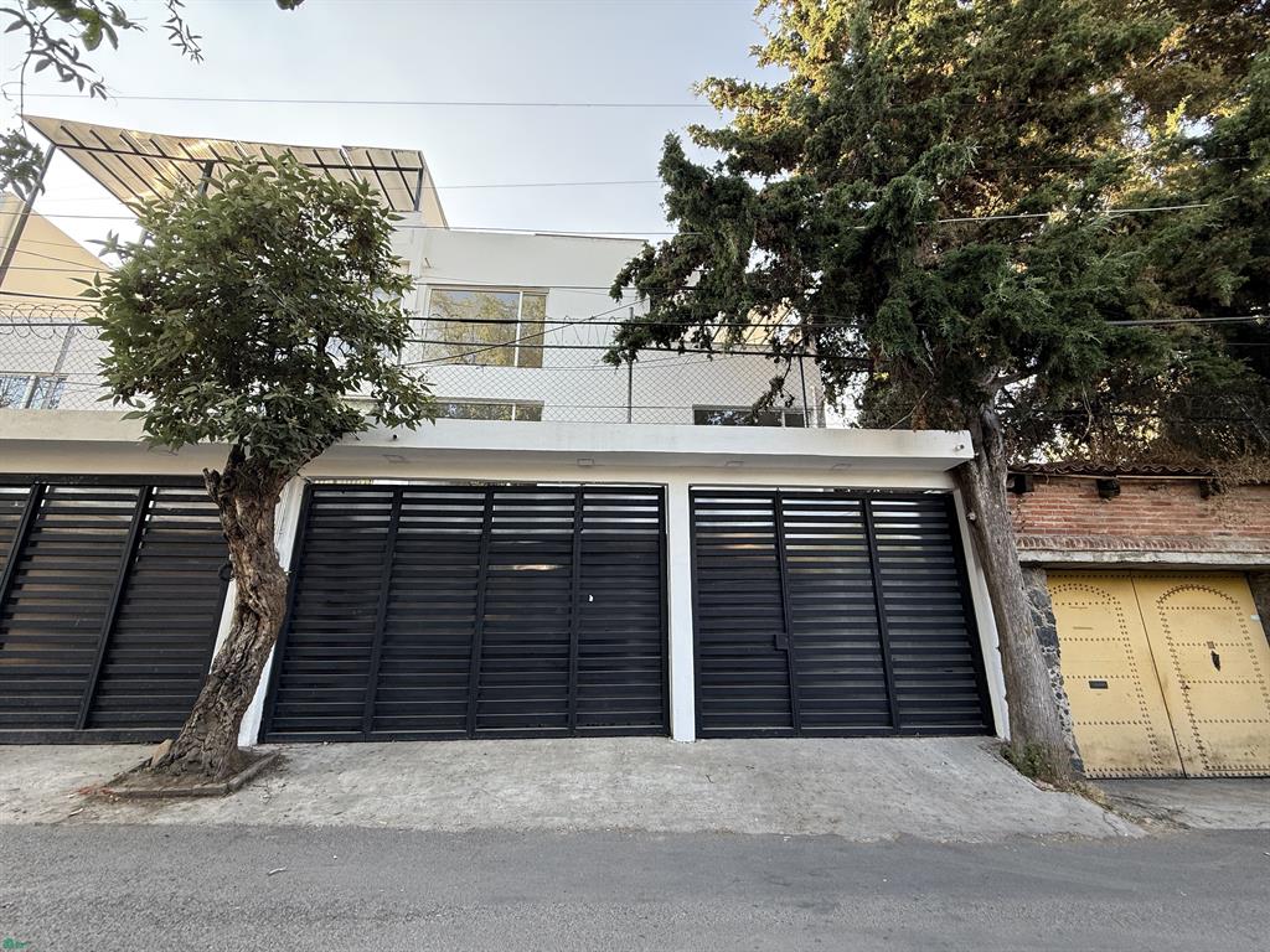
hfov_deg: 102.1
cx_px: 635
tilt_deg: +16.2
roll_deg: -0.4
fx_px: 514
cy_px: 476
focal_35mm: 14
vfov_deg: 85.7
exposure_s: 1/99
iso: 50
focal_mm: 2.22
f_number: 2.2
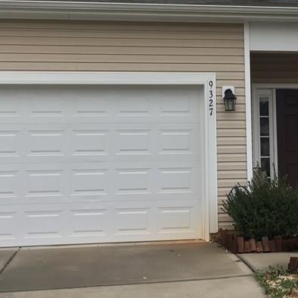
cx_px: 224
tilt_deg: +8.6
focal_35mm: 67
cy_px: 52
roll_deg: +1.9
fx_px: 653
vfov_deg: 25.2
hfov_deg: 25.4
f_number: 2.2
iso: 40
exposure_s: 1/120
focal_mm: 4.15
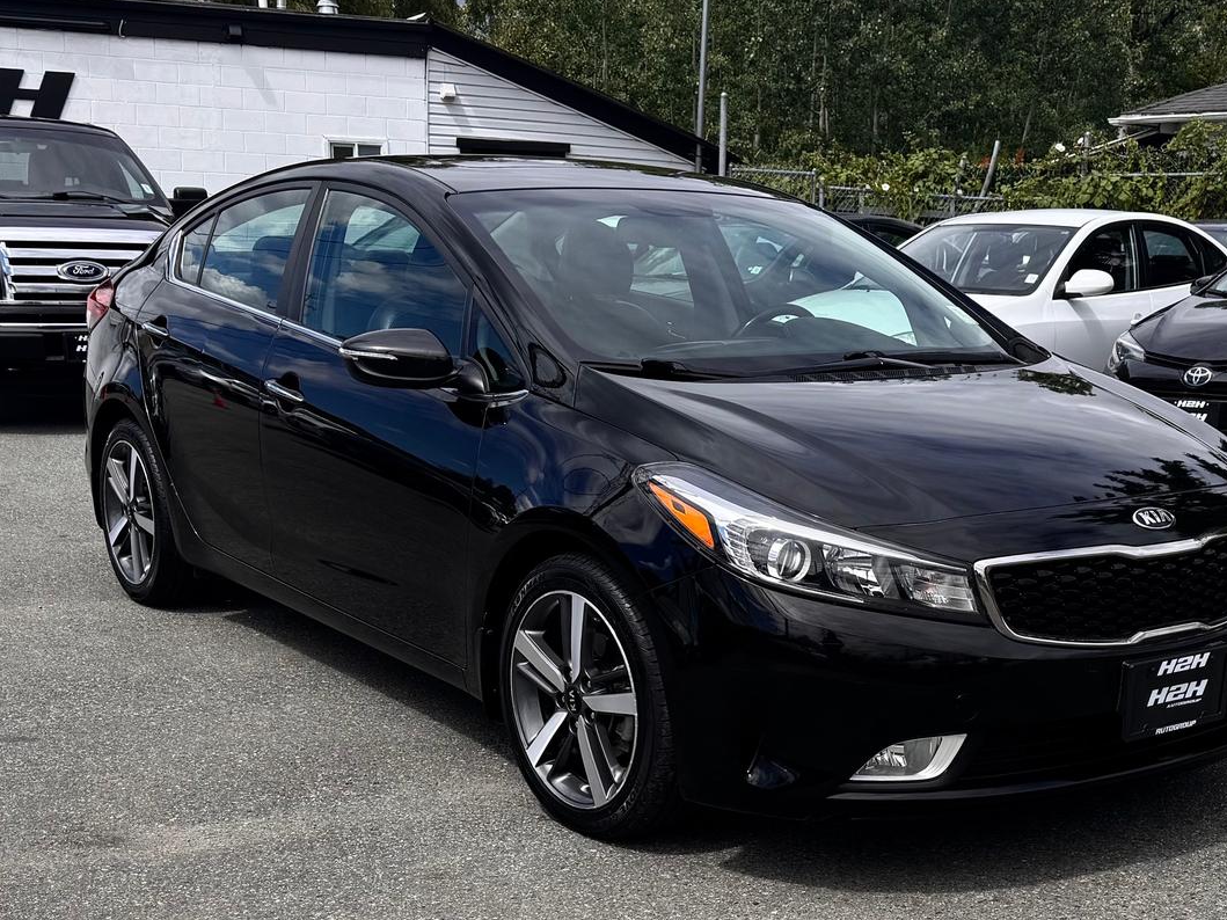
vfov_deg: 48.2
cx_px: 703
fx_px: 1028
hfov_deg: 61.4
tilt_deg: -15.4
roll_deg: -0.6
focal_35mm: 29
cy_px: 496
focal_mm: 6.76
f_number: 1.78
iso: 80
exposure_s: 1/4608
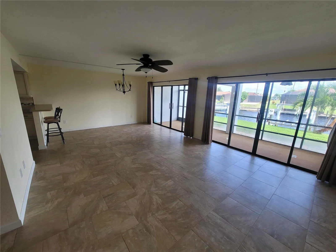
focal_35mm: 13
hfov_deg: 106.2
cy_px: 126
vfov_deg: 89.9
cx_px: 168
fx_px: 126
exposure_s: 1/120
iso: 80
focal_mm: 2.2
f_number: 2.2
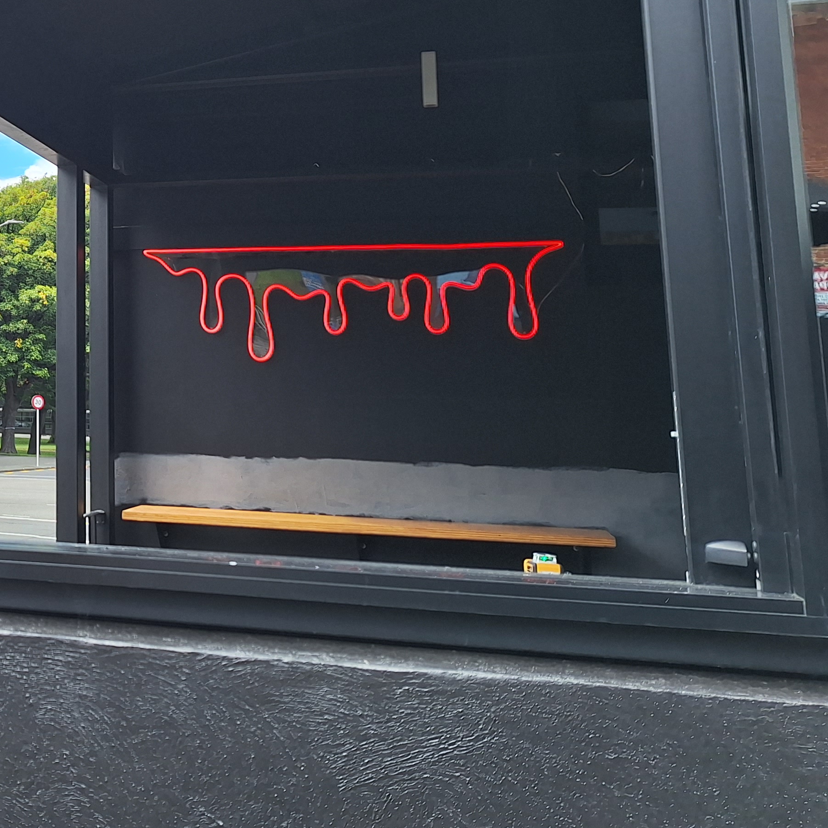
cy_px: 169
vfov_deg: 35.6
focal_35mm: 46
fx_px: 1245
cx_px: -77
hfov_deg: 32.5
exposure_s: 1/784
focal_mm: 5.54
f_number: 1.8
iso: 40
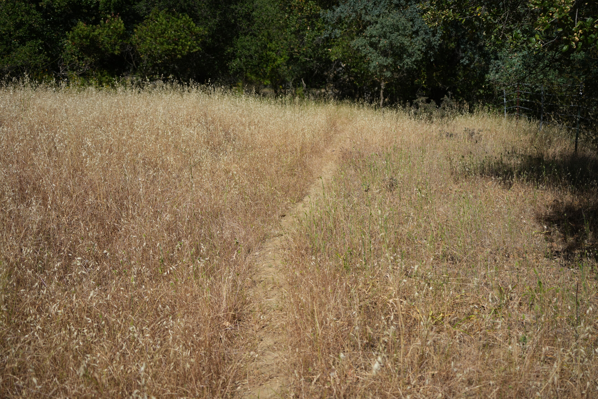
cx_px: 299
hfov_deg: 39.6
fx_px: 830
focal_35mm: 50
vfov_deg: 27.0
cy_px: 200
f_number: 4.5
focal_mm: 50
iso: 200
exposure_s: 1/2000
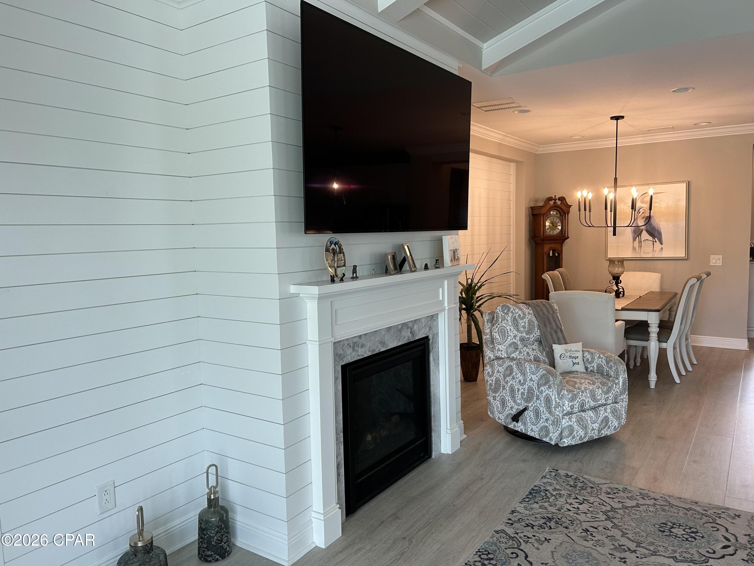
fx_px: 566
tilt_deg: -5.1
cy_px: 283
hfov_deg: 67.3
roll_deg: +1.1
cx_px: 377
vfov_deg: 53.1
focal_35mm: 26
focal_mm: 5.7
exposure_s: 1/120
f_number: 1.5
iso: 100
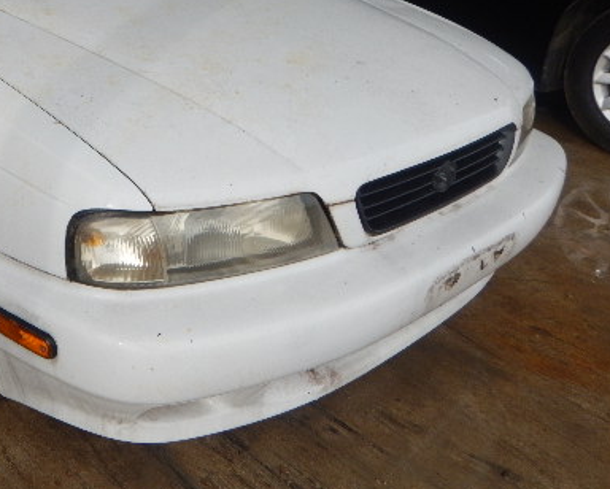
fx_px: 705
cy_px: 117
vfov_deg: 37.3
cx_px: 106
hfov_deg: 44.1
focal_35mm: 39
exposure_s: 1/1000
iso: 125
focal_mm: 4.3
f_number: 2.8
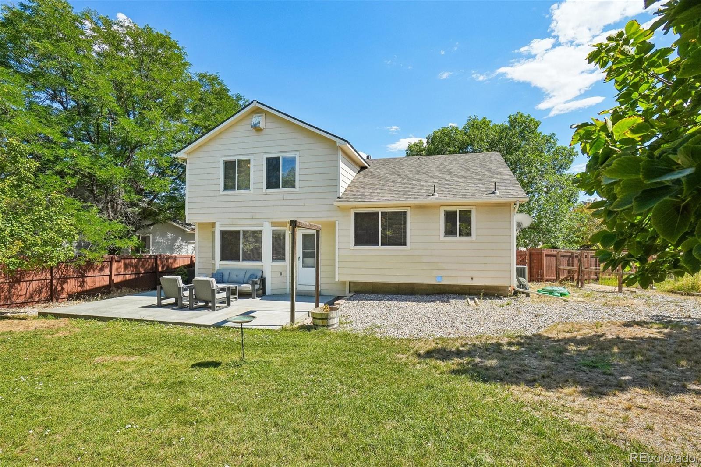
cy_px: 234
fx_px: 321
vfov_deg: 72.0
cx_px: 350
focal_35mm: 16
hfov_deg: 95.0
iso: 400
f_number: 8
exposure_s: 1/1000
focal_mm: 11
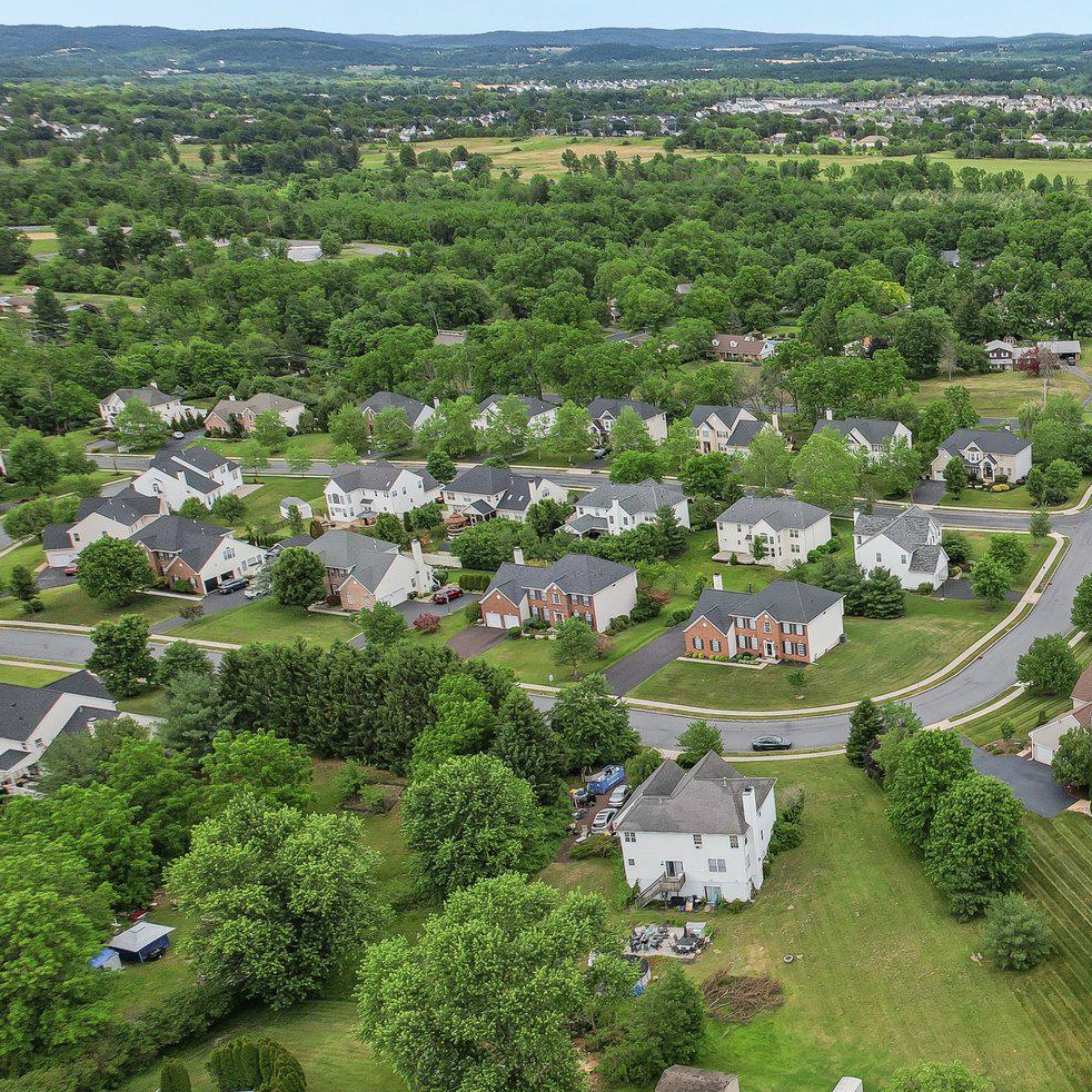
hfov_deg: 37.5
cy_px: 594
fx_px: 1392
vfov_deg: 42.8
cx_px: 1129
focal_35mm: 39
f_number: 2.8
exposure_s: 1/2500
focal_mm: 8.4
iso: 100
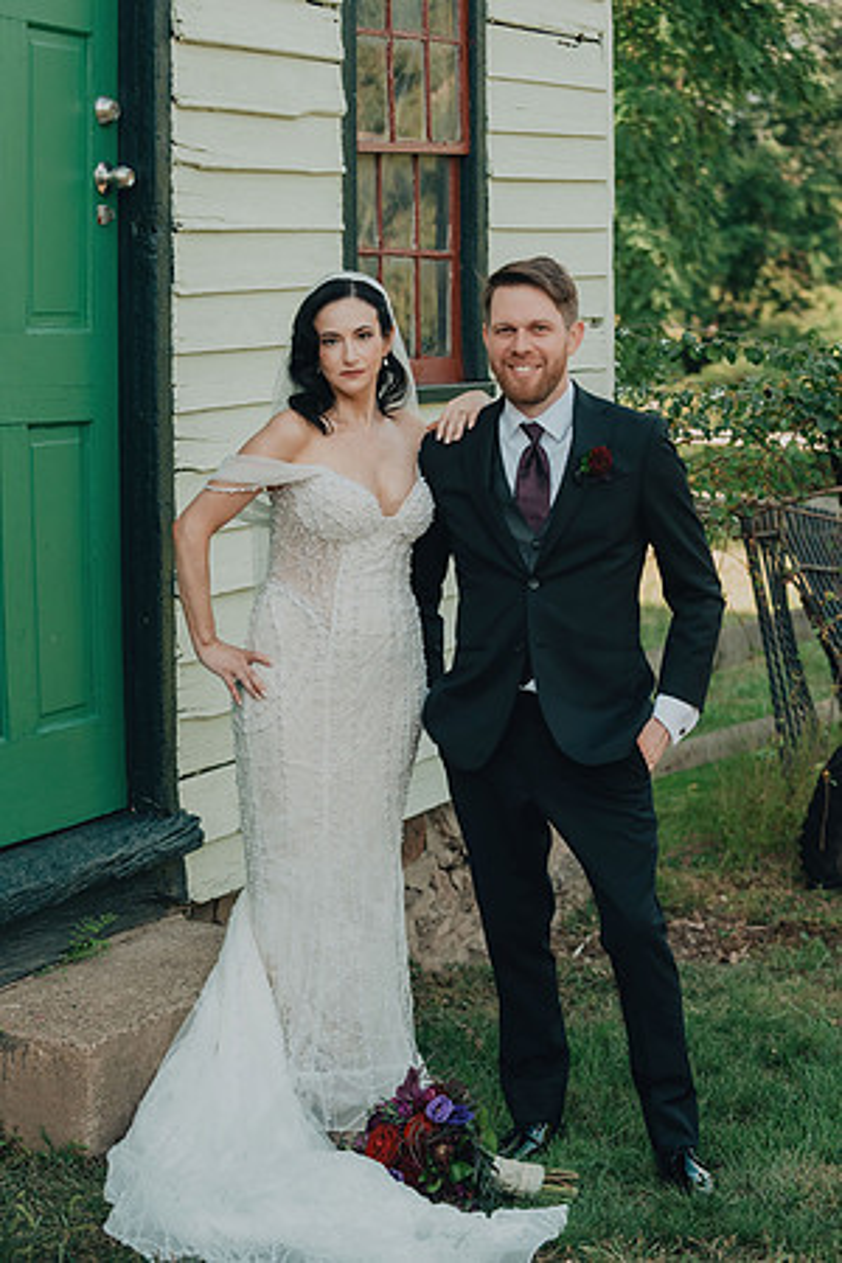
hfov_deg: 19.5
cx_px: 421
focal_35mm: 70
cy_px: 632
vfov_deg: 28.8
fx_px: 2456
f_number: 4
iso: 800
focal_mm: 70
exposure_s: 1/1600
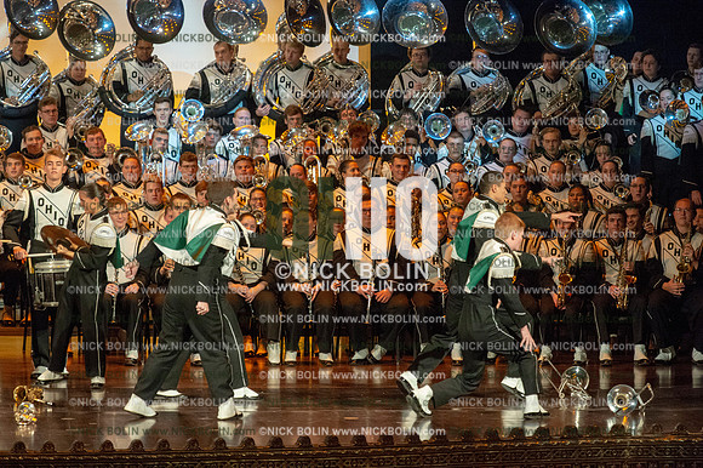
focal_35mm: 210
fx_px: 4098
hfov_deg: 9.8
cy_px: 234
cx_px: 352
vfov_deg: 6.5
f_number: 5.6
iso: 8000
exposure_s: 1/320
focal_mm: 210
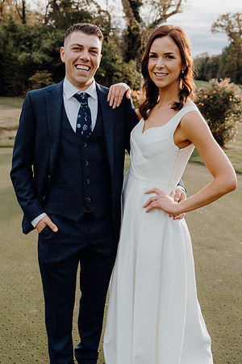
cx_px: 121
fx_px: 423
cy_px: 182
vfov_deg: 46.4
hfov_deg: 31.9
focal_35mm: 42
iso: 640
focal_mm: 28
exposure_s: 1/1000
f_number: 3.5
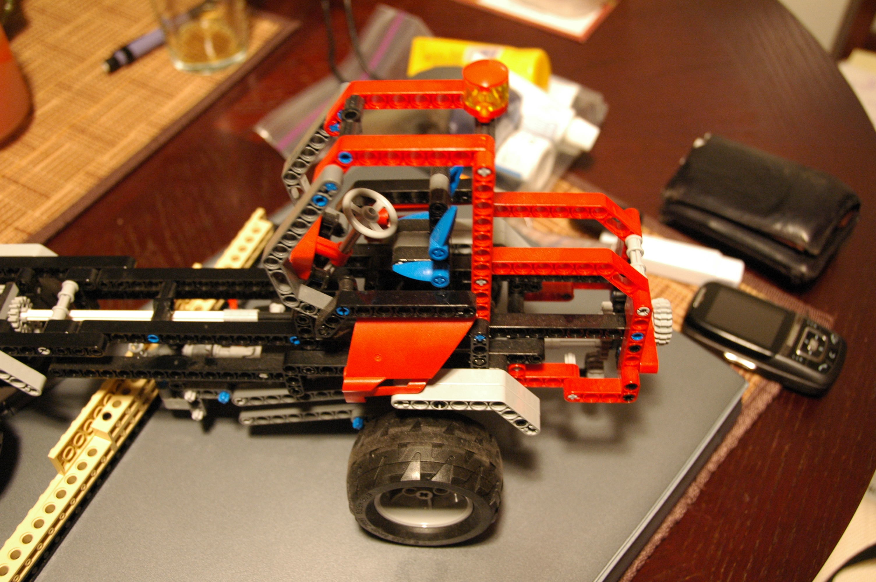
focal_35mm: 39
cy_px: 291
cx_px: 438
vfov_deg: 34.1
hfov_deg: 49.6
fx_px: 948
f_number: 4
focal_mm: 26
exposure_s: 1/8
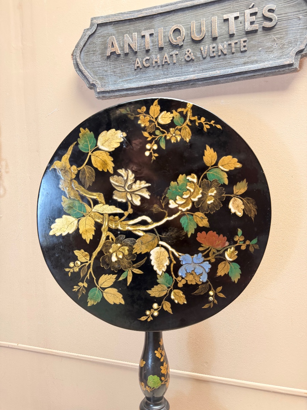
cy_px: 205
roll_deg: +2.0
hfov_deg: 56.8
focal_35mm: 24
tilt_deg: -2.9
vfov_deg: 71.6
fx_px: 284
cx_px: 154
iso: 200
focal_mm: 6.76
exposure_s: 1/60
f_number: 1.78
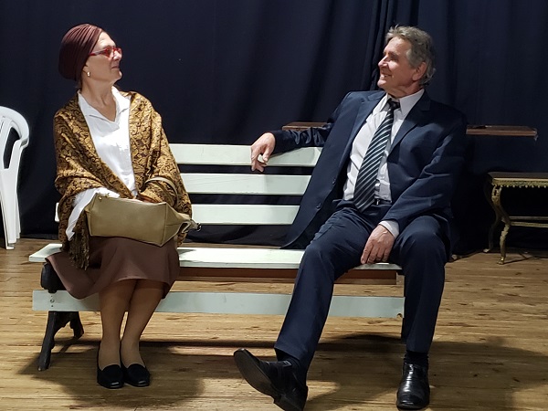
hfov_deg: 67.3
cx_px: 274
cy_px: 206
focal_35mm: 26
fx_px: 412
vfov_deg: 53.1
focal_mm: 4.3
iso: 250
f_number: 1.5
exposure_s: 1/11
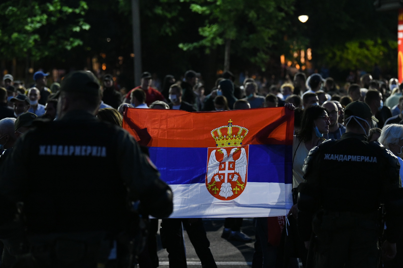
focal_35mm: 102
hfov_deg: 20.0
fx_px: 1142
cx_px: 202
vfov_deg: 13.4
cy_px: 134
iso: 8000
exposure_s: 1/160
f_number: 3.5
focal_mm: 102
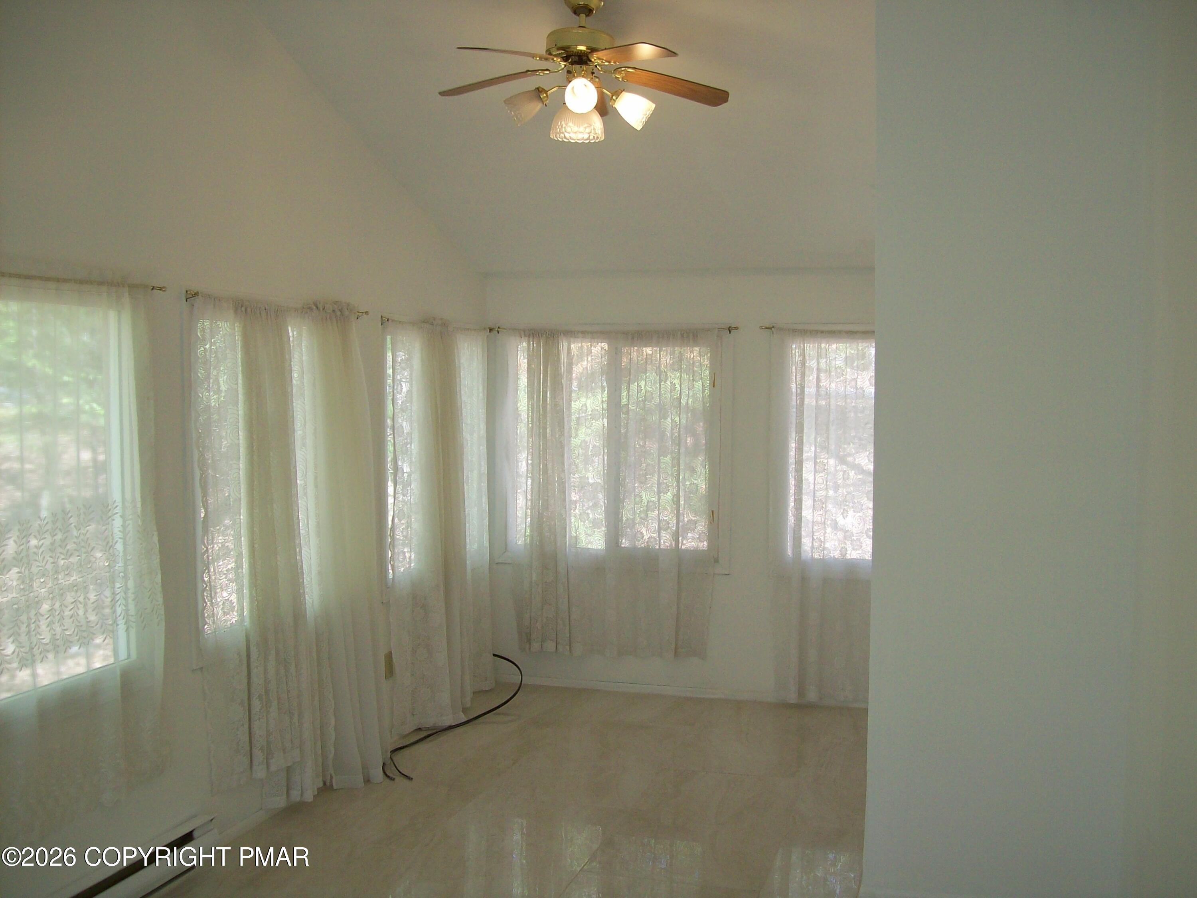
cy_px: 449
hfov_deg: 51.4
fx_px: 1245
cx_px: 598
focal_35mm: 36
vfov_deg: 39.7
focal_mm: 6
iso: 80
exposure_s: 1/97.3
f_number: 2.7
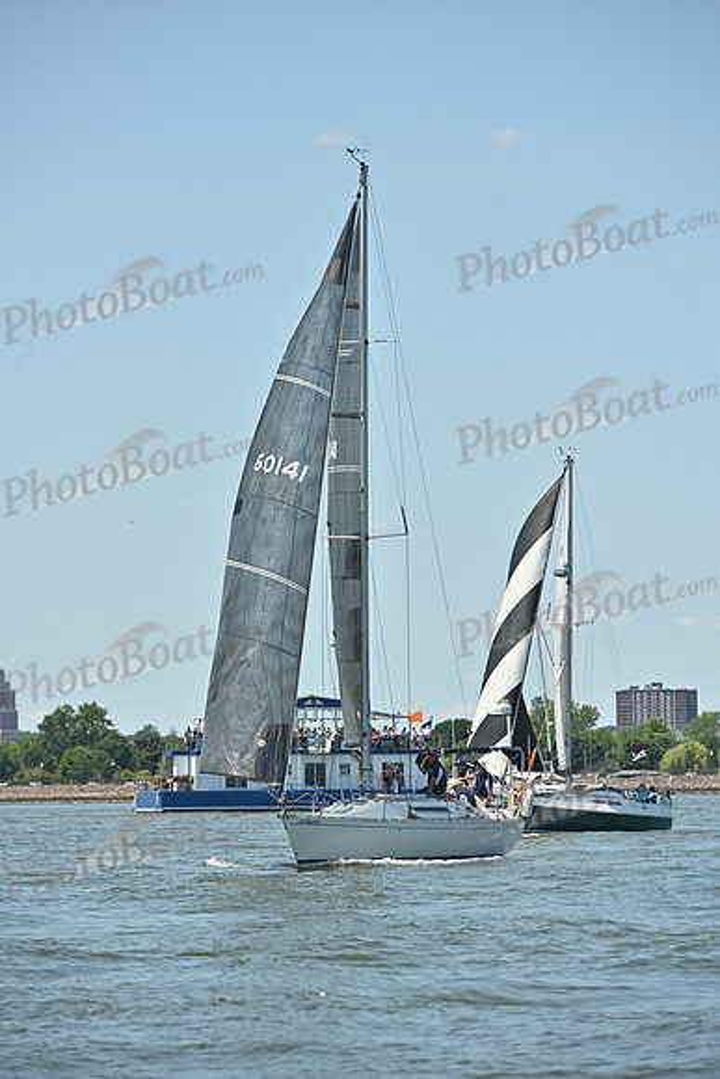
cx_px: 360
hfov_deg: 6.9
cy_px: 540
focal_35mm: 200
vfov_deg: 10.3
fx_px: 5996
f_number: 8
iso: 320
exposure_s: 1/1600
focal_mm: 200
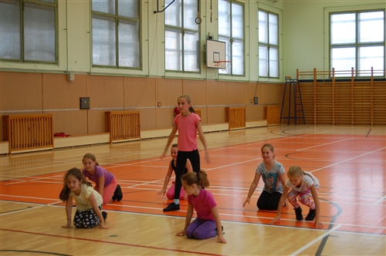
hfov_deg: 35.1
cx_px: 193
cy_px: 128
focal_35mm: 57
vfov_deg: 23.7
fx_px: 610
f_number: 5
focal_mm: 38
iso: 400
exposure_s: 1/60
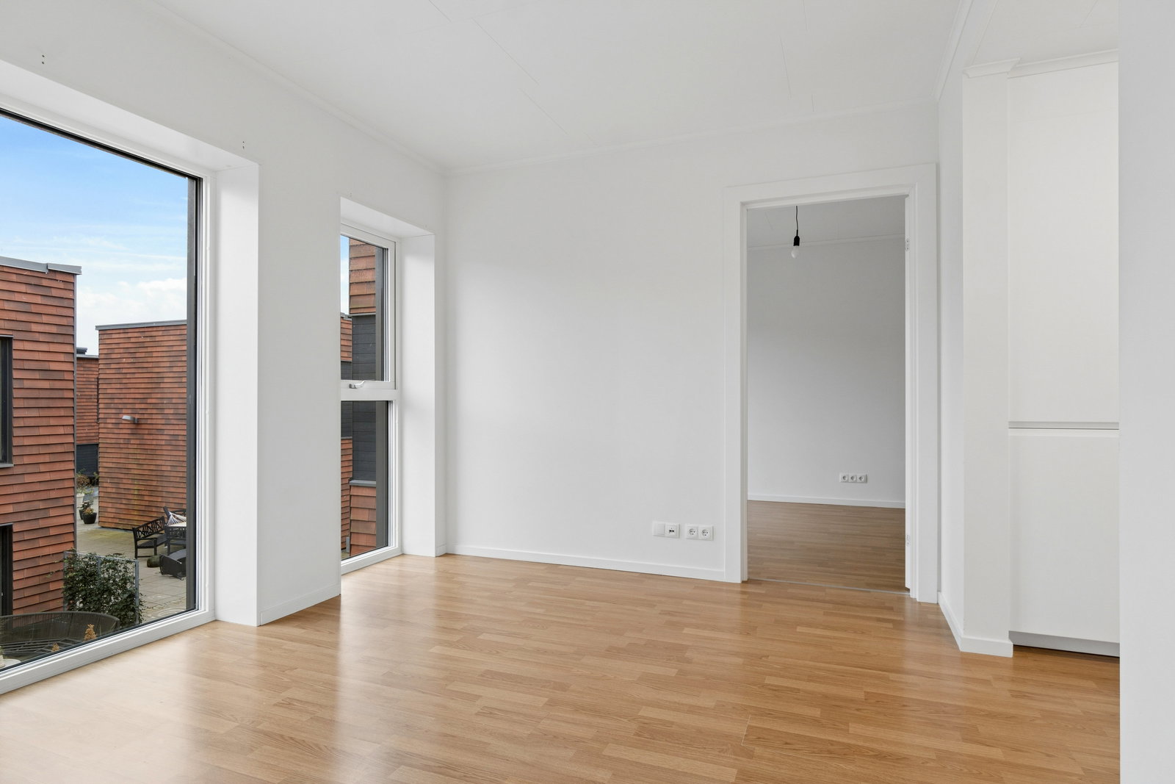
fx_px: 636
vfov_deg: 63.2
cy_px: 392
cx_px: 588
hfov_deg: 85.4
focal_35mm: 20
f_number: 8
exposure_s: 1/20
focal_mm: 13
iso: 200
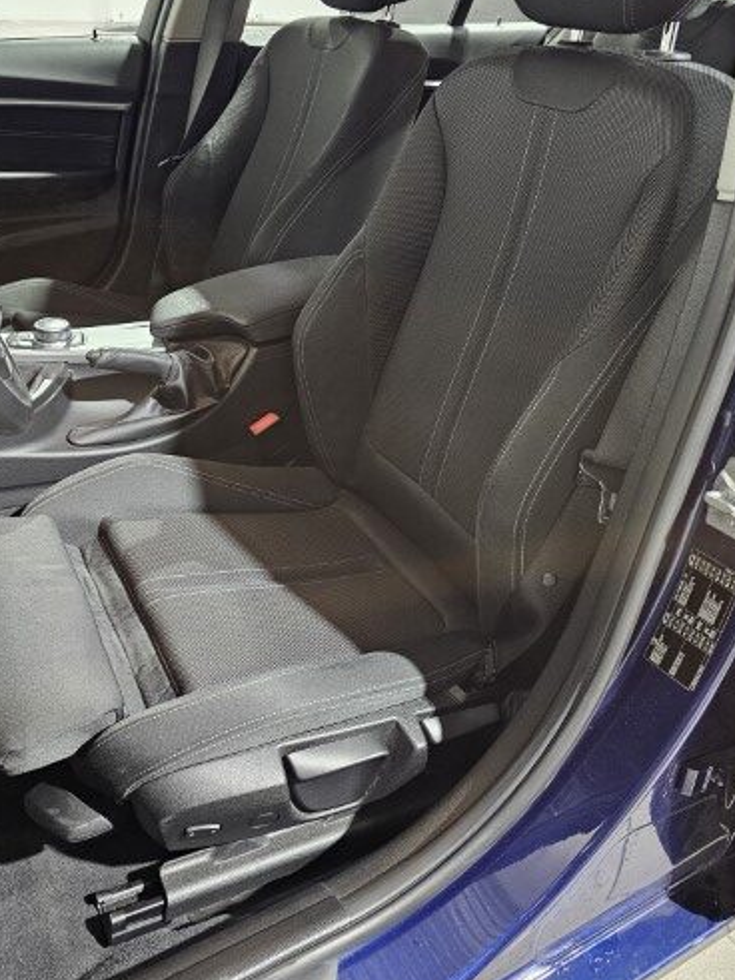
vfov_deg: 59.7
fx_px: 850
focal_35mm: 30
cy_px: 423
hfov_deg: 46.7
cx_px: 338
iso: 640
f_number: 1.7
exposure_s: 1/33
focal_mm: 6.3
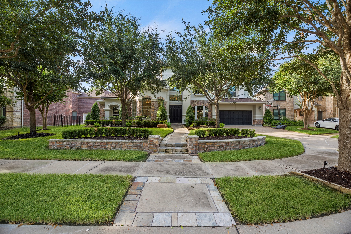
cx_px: 176
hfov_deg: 104.2
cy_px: 117
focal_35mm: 14
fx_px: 137
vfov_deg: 81.2
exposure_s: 1/30
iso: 110
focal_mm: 14
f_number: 8
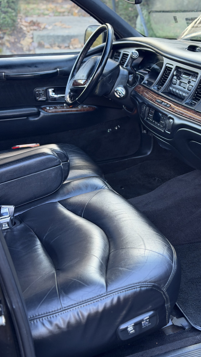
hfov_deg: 22.5
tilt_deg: -19.3
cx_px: 135
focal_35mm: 53
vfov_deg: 39.2
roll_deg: -1.9
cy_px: 179
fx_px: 502
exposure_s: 1/94
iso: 160
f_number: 1.78
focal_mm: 6.76
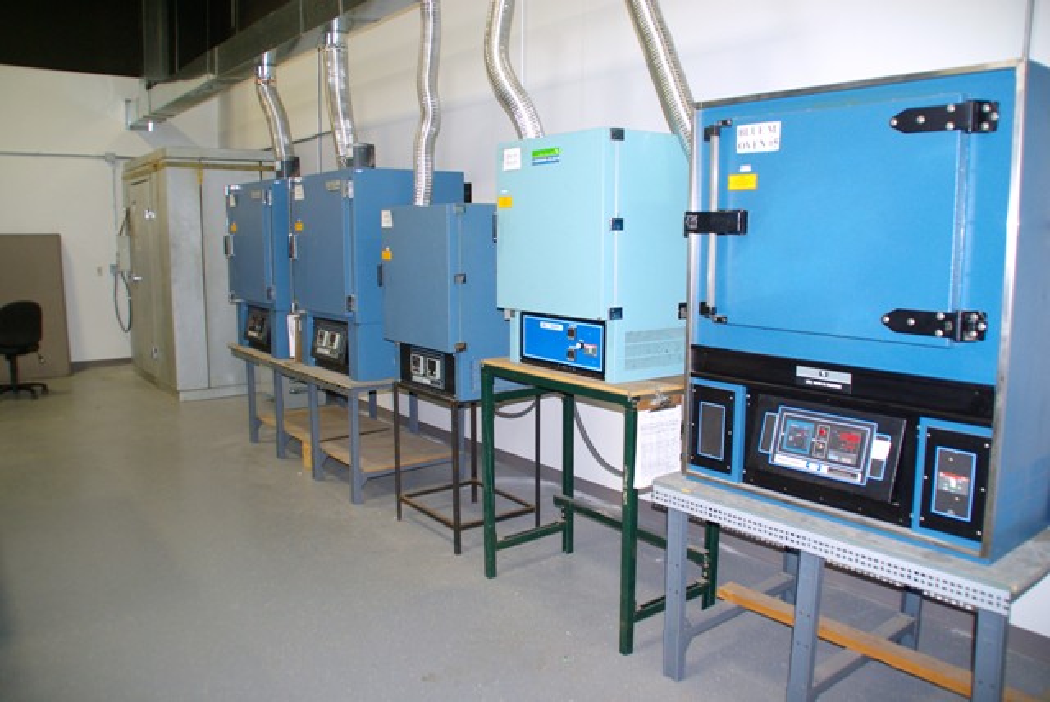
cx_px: 525
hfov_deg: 67.3
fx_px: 788
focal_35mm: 27
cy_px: 351
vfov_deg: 48.0
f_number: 4.5
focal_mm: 18
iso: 400
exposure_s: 1/60
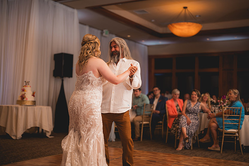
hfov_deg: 39.6
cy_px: 83
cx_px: 124
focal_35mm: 50
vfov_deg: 27.0
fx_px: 346
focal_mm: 50
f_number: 1.2
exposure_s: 1/250
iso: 125
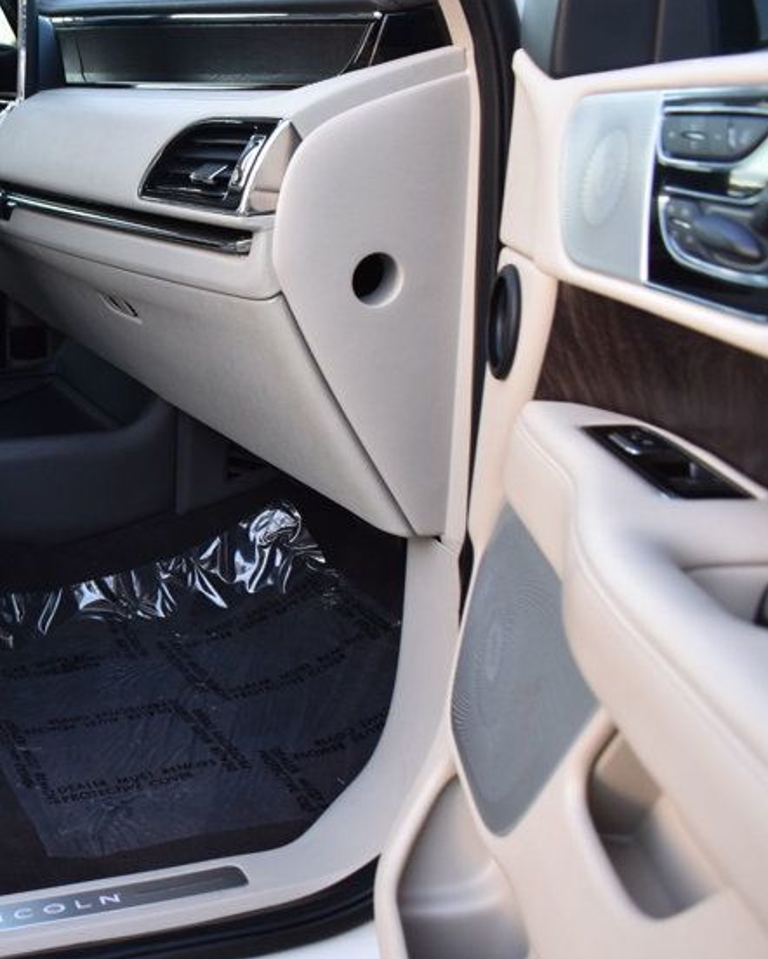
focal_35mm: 47
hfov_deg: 29.0
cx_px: -83
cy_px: 466
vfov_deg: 39.5
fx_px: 1335
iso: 400
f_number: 5
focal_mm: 18
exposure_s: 1/100
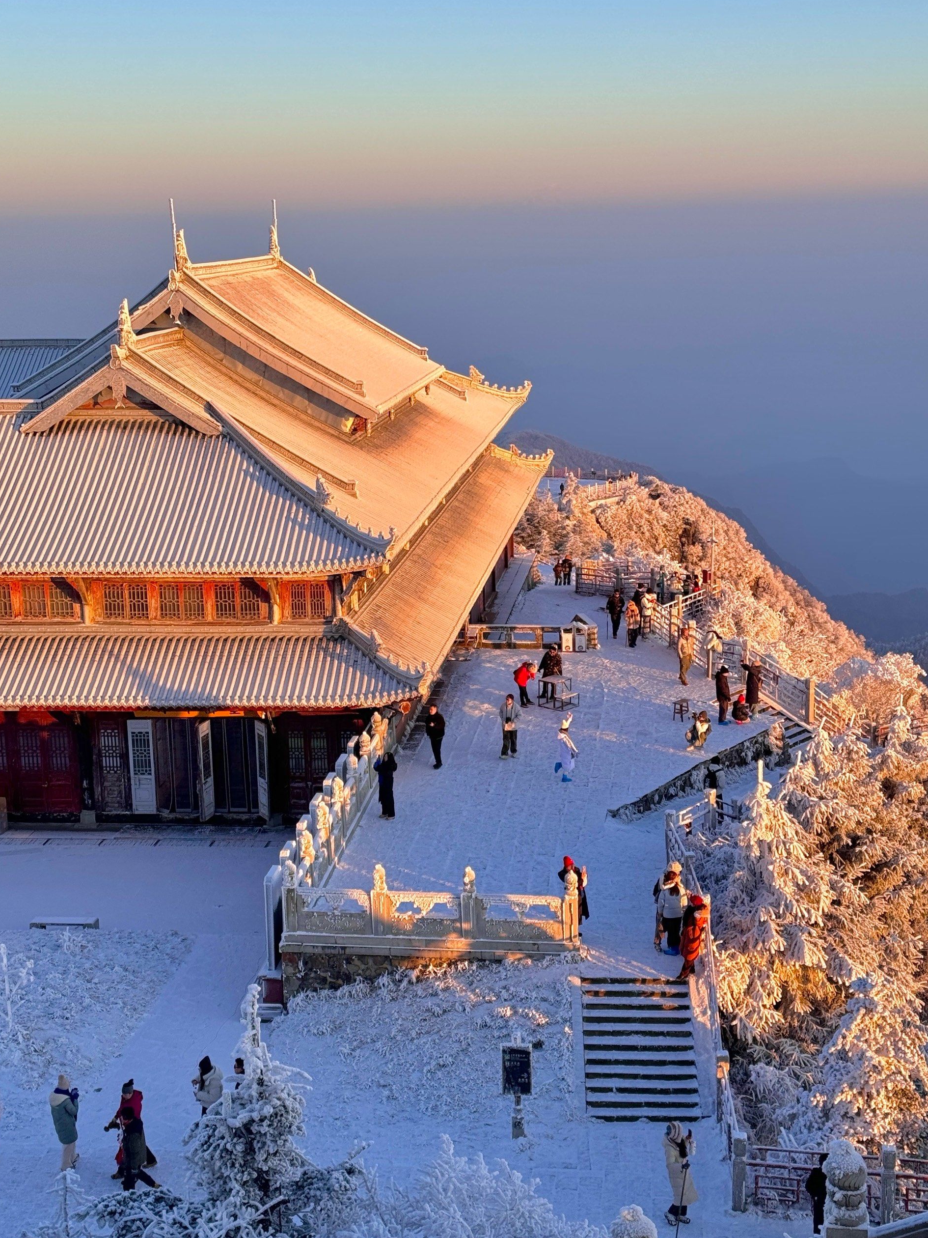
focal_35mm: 52
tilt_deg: -11.9
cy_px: 589
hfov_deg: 28.0
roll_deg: +1.0
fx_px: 1859
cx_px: 441
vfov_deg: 36.8
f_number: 1.78
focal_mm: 6.76
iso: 64
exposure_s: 1/783
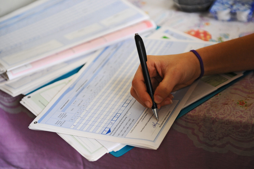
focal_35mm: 70
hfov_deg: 28.9
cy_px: 84
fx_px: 494
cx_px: 127
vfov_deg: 19.4
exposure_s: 1/125
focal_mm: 70
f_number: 2.8
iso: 1000
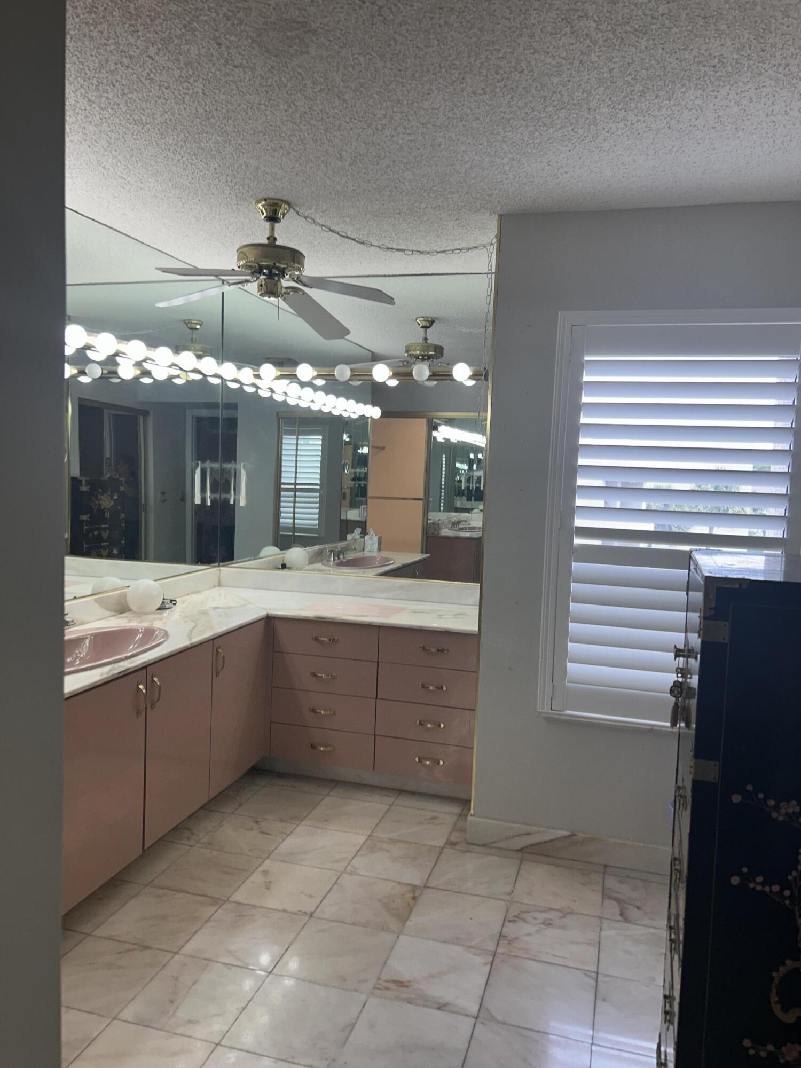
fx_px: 802
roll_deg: -2.8
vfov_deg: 67.3
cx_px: 400
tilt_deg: -3.4
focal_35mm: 26
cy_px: 534
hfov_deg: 53.1
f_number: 1.5
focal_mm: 5.7
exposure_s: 1/165
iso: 50
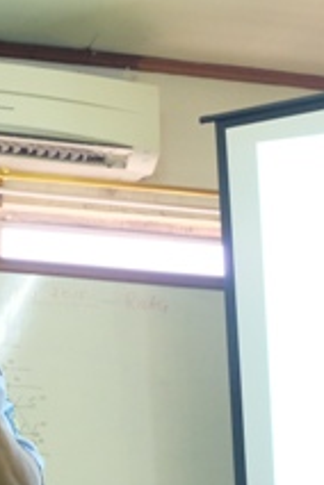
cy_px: 290
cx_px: -50
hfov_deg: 16.5
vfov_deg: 25.3
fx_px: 1080
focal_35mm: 80
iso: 5000
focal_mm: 25.6
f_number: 4.5
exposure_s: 1/70
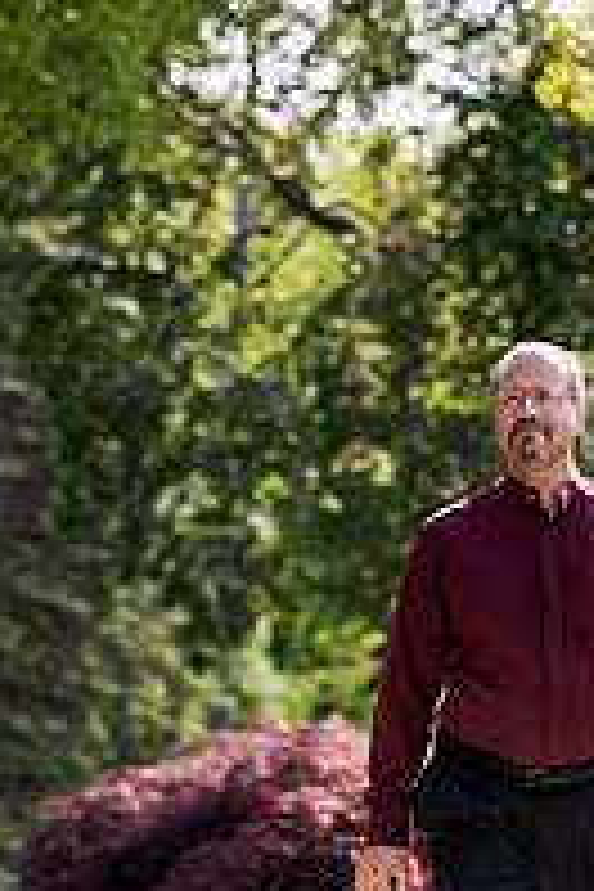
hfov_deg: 5.5
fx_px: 6187
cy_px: 616
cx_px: 562
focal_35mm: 250
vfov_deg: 8.2
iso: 125
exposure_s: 1/400
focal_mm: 110
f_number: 3.5
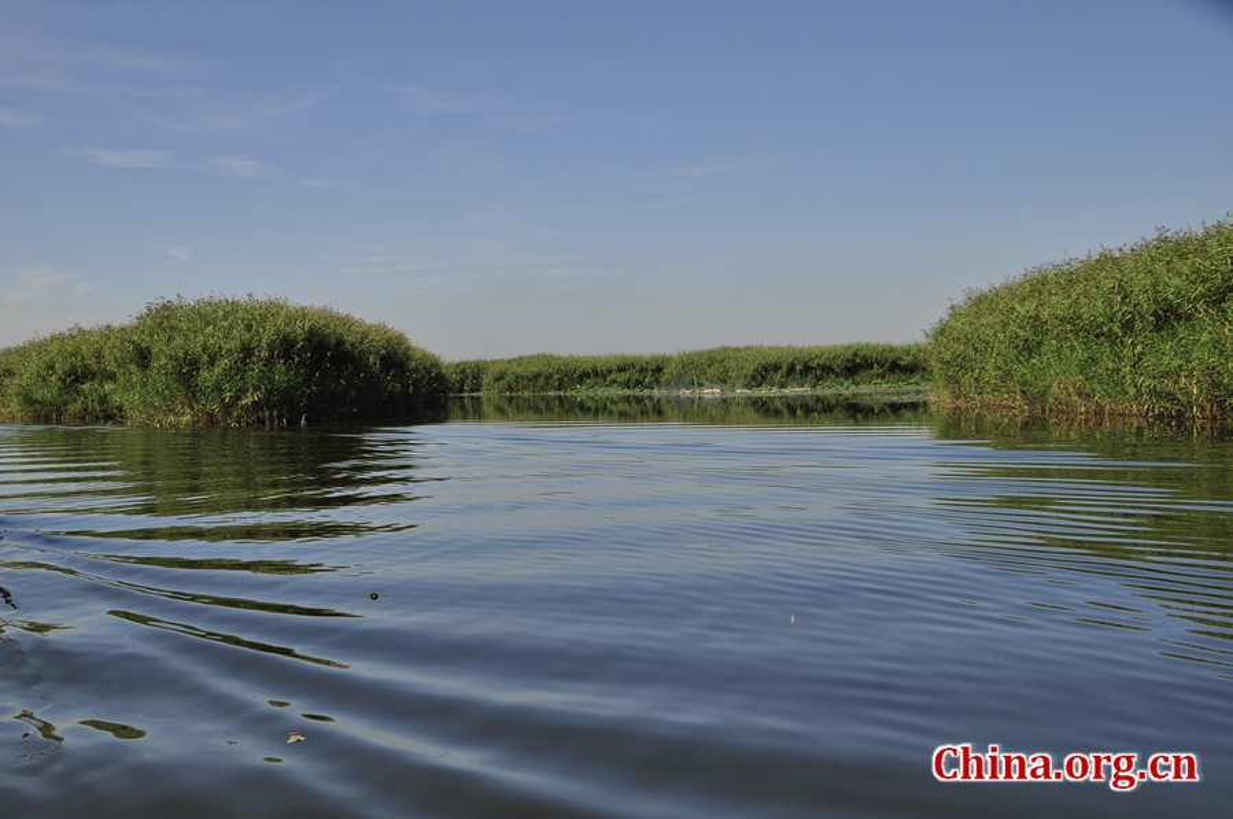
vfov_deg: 31.8
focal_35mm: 42
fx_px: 1437
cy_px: 410
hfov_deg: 46.5
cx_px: 616
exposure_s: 1/1000
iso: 200
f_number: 9
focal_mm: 28
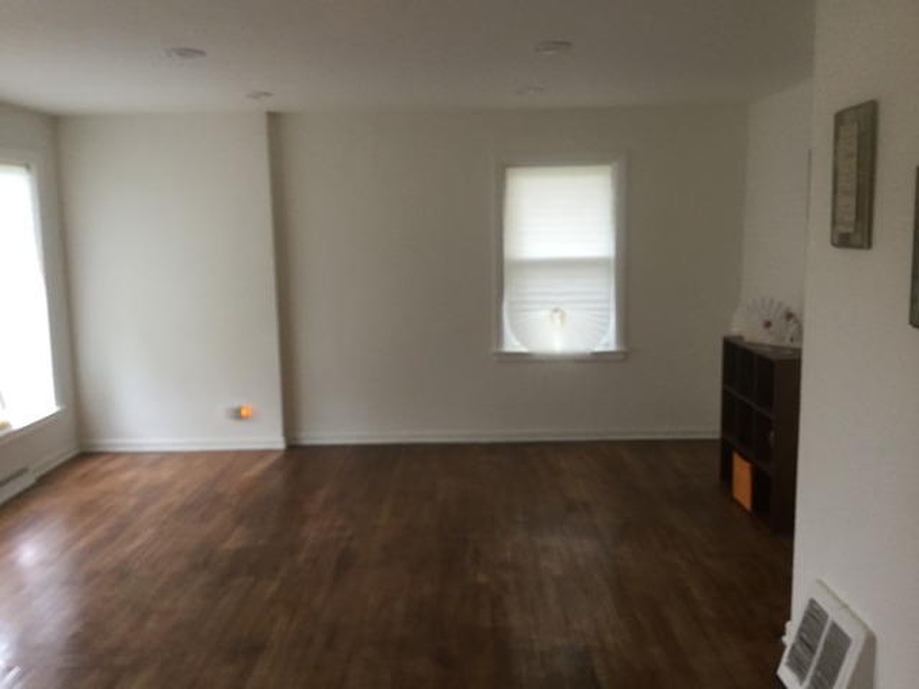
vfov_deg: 45.4
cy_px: 344
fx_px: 823
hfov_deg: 58.4
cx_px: 460
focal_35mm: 31
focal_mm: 3.3
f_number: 2.4
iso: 80
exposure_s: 1/30
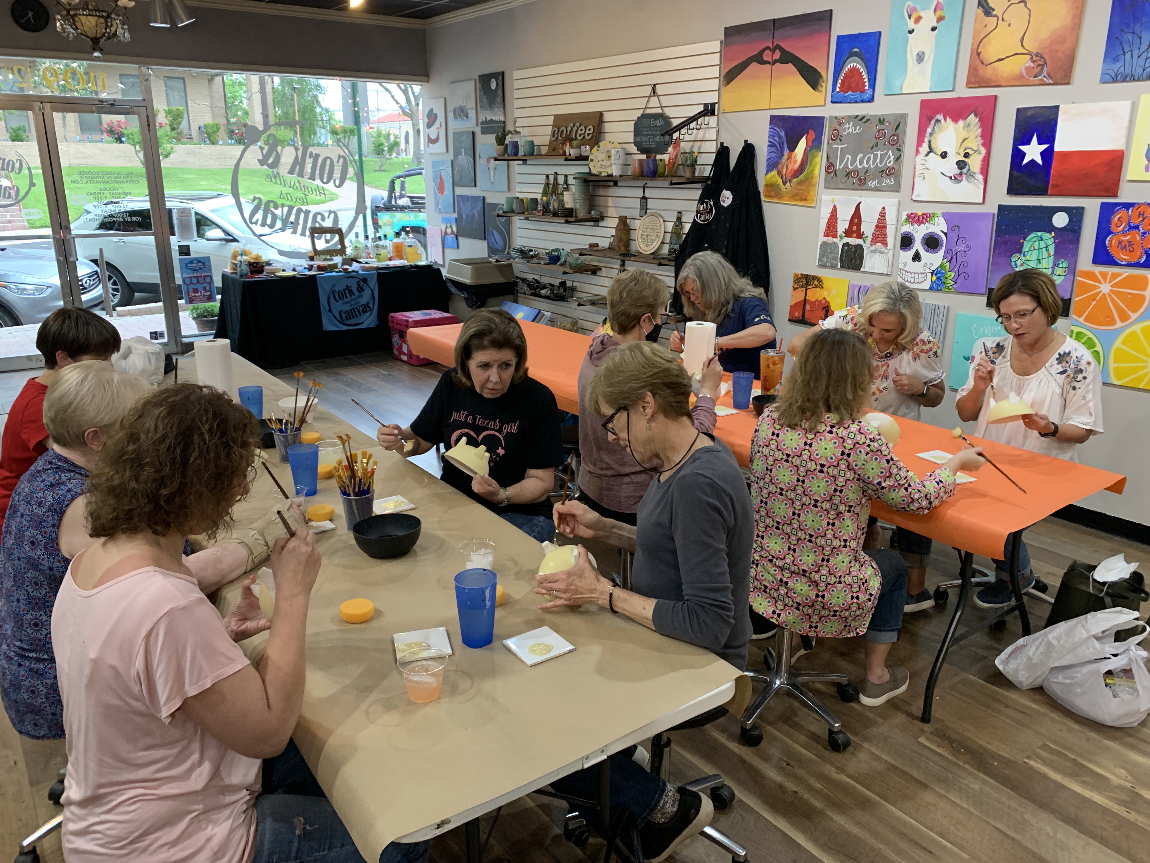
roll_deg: -1.3
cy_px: 432
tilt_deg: -15.6
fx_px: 864
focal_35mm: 26
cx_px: 575
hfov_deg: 67.3
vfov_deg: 53.1
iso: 250
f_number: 1.8
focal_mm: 4.25
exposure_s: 1/60
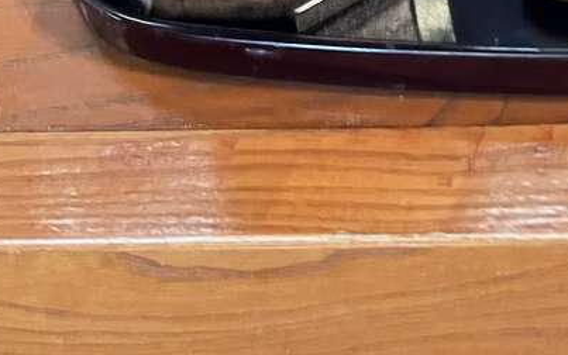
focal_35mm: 69
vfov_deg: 17.4
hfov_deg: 27.0
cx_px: 646
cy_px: -137
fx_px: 1068
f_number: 1.5
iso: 640
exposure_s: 1/25
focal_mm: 5.7
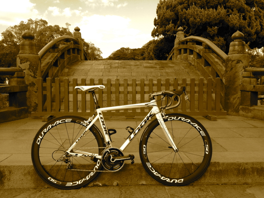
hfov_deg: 52.6
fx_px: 267
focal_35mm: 35
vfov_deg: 40.7
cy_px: 99
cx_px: 132
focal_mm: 4.28
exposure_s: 1/627
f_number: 2.4
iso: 64
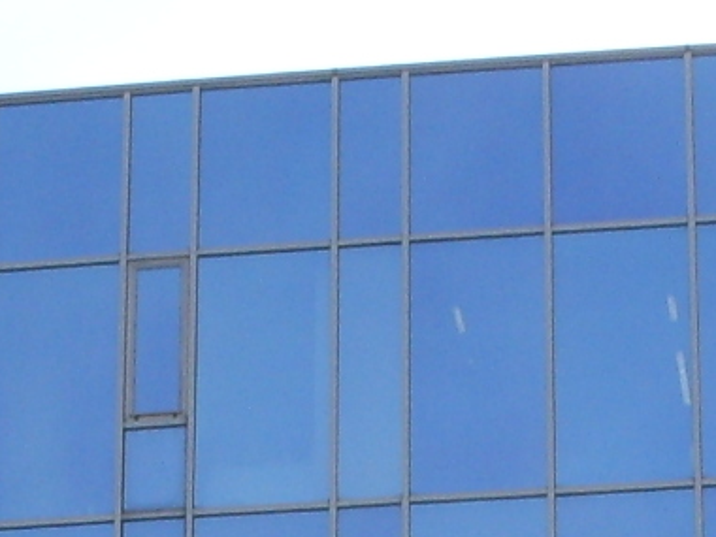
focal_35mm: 205
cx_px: 618
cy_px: 1304
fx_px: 4240
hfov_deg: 9.6
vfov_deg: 6.8
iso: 80
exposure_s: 1/90
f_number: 8.4
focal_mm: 6.3
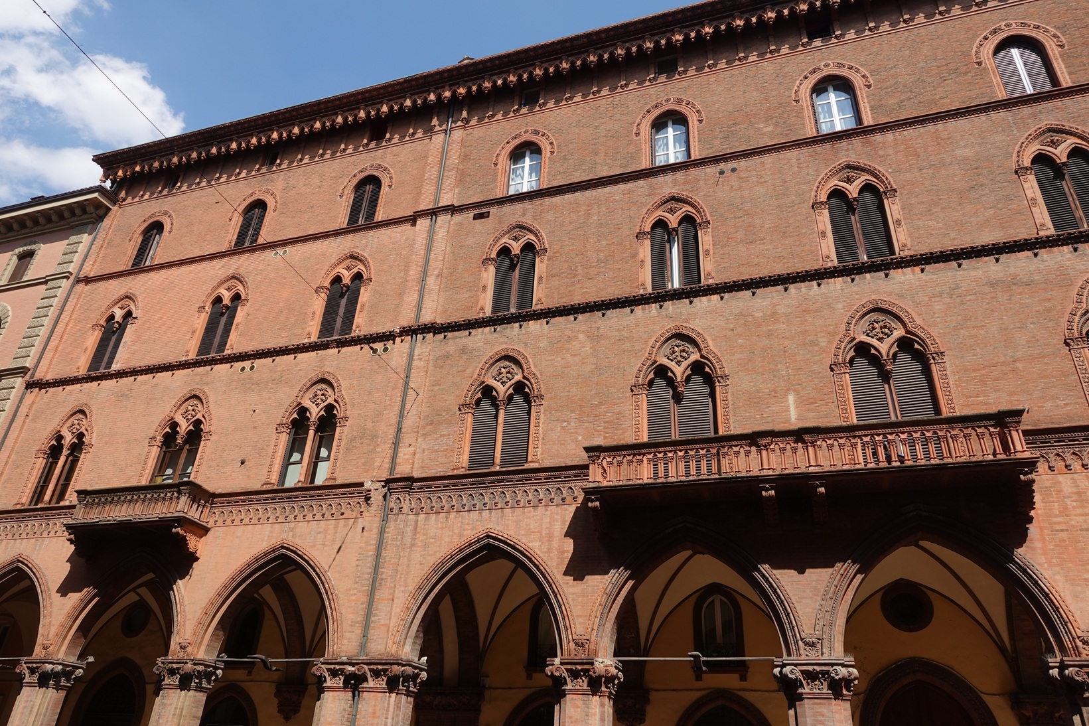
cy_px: 363
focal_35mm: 24
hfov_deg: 73.7
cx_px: 544
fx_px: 726
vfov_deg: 53.1
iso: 125
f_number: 5.6
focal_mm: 8.8
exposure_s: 1/400
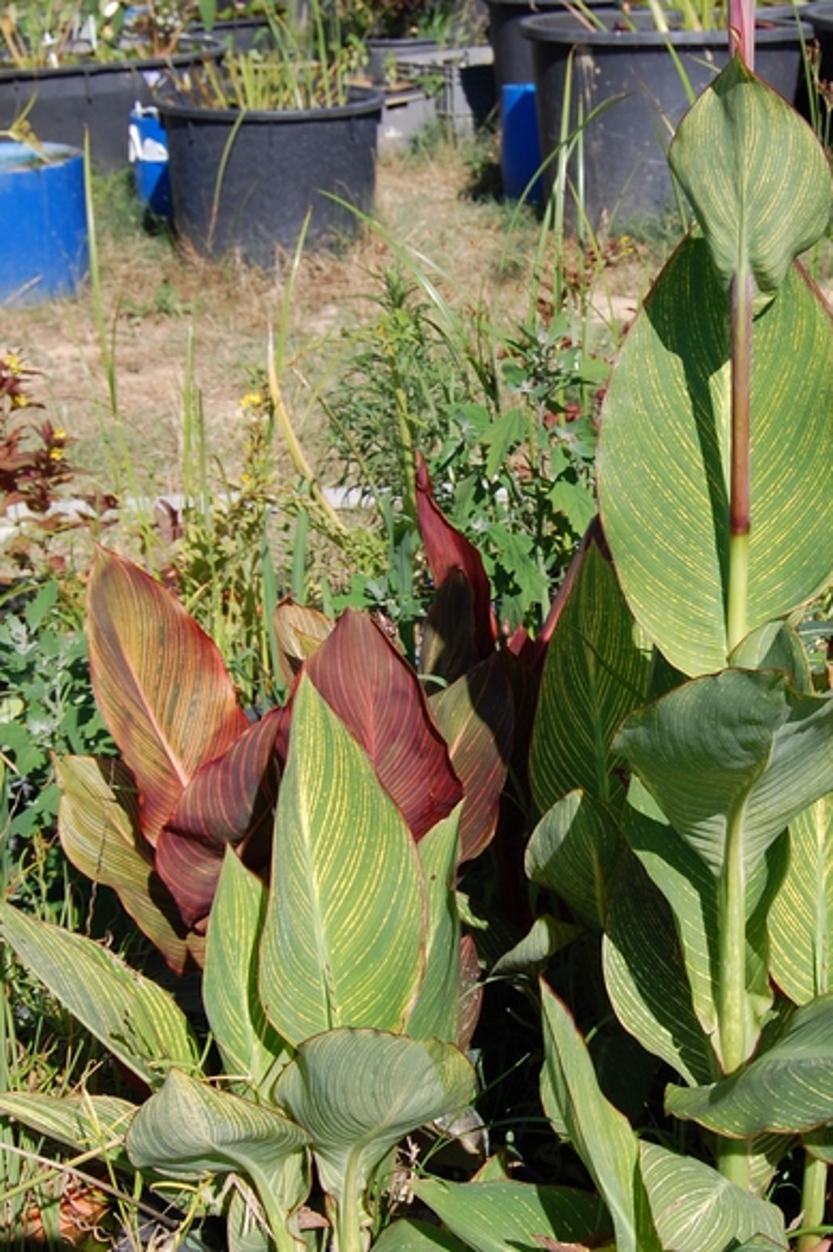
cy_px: 681
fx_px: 2086
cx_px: 615
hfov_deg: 22.4
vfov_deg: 33.4
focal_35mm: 60
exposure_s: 1/320
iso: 200
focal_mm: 26
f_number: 9
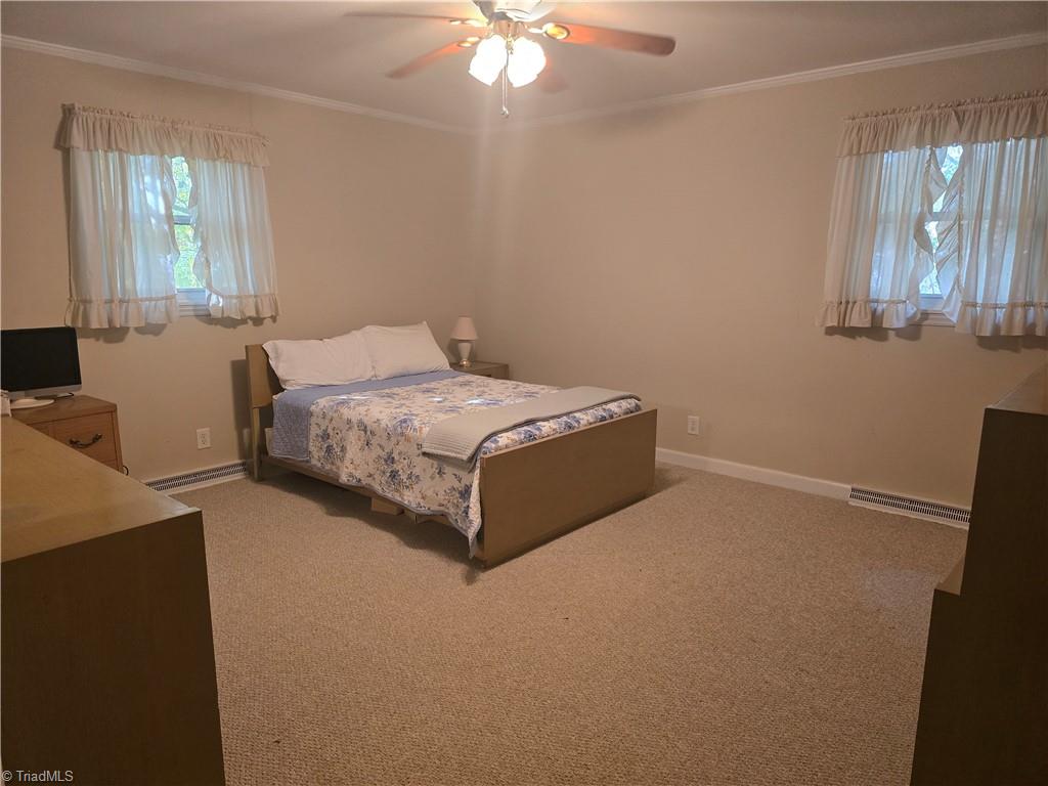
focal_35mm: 23
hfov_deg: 73.9
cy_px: 393
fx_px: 696
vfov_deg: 58.9
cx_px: 524
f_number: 1.7
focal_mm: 6.3
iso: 640
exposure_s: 1/120
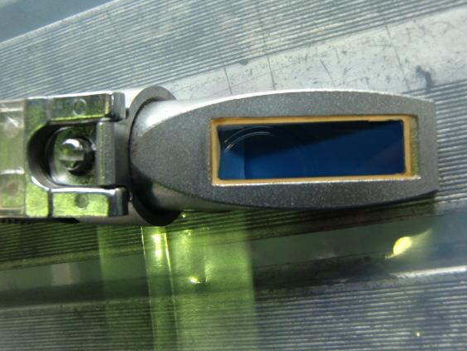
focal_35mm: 33
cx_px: 252
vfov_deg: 42.9
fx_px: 445
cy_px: 157
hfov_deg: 55.3
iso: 160
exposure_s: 1/60
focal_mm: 5.2
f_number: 3.5
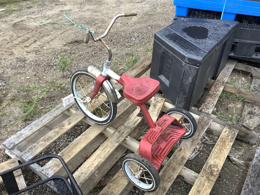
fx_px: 233
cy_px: 98
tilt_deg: -32.9
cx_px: 130
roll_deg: -2.0
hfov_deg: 58.4
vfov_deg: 45.4
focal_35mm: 31
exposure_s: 1/120
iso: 32
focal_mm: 3.3
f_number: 2.4
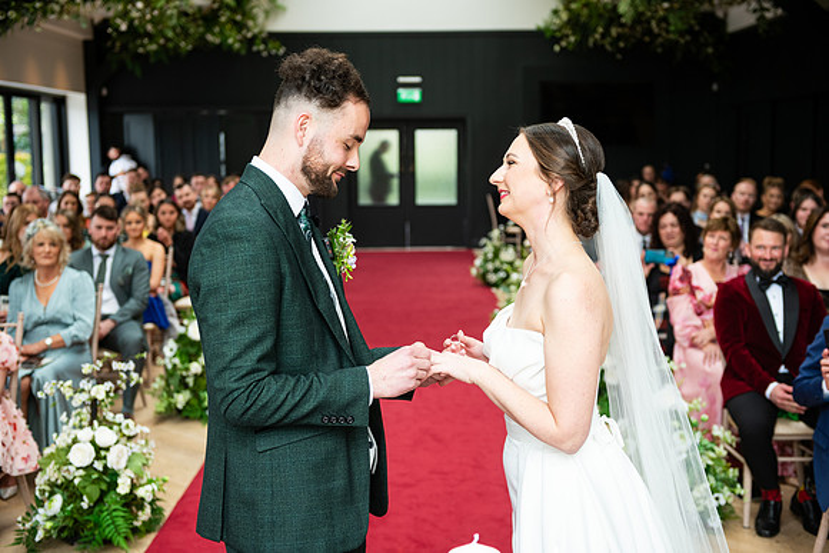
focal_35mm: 48
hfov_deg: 41.1
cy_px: 276
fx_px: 1106
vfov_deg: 28.1
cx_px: 414
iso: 400
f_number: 3.5
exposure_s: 1/200
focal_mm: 48
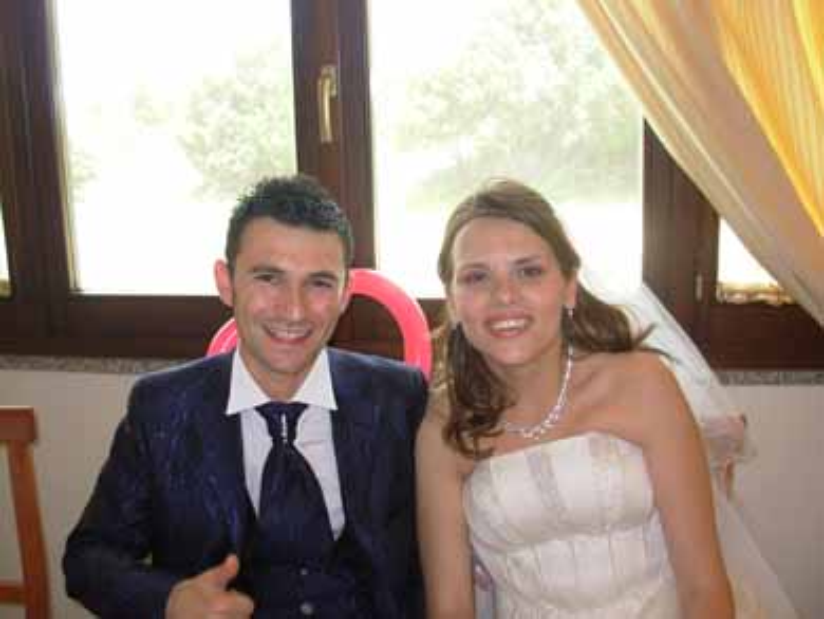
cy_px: 310
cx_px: 412
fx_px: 905
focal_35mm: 38
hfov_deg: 48.9
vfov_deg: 37.8
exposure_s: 1/32
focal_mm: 6.3
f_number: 2.9
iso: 50
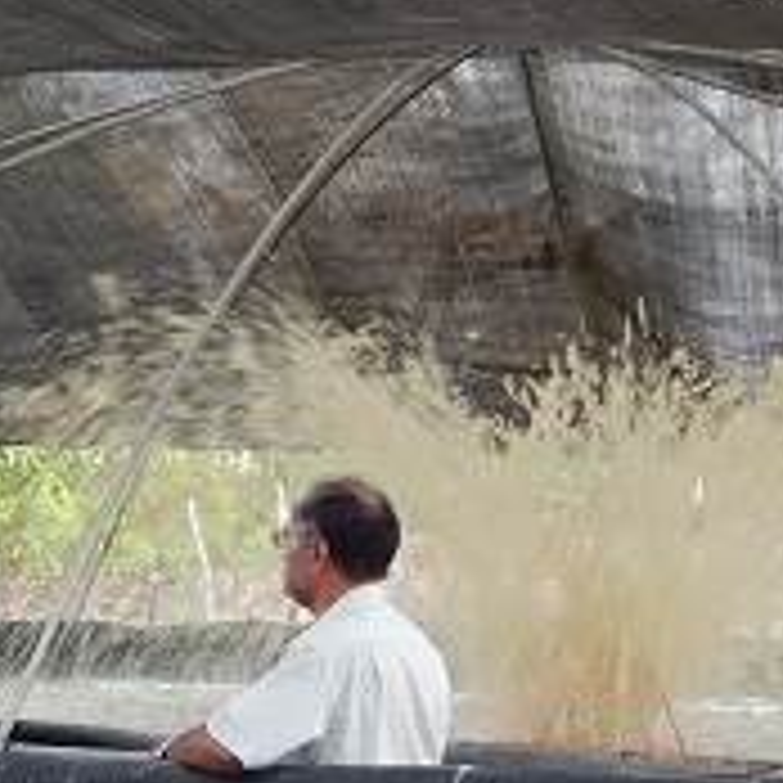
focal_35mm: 191
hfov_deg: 9.0
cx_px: -288
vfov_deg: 9.1
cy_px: 745
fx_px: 4888
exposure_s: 1/40
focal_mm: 13.5
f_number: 4.2
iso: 125
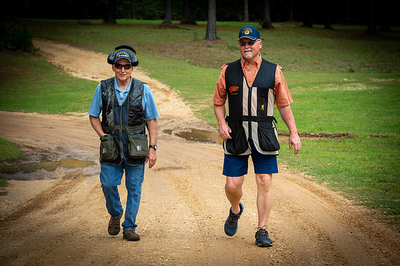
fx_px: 1166
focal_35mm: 105
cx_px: 200
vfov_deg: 13.0
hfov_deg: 19.5
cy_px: 133
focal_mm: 105
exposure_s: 1/160
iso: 125
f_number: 8
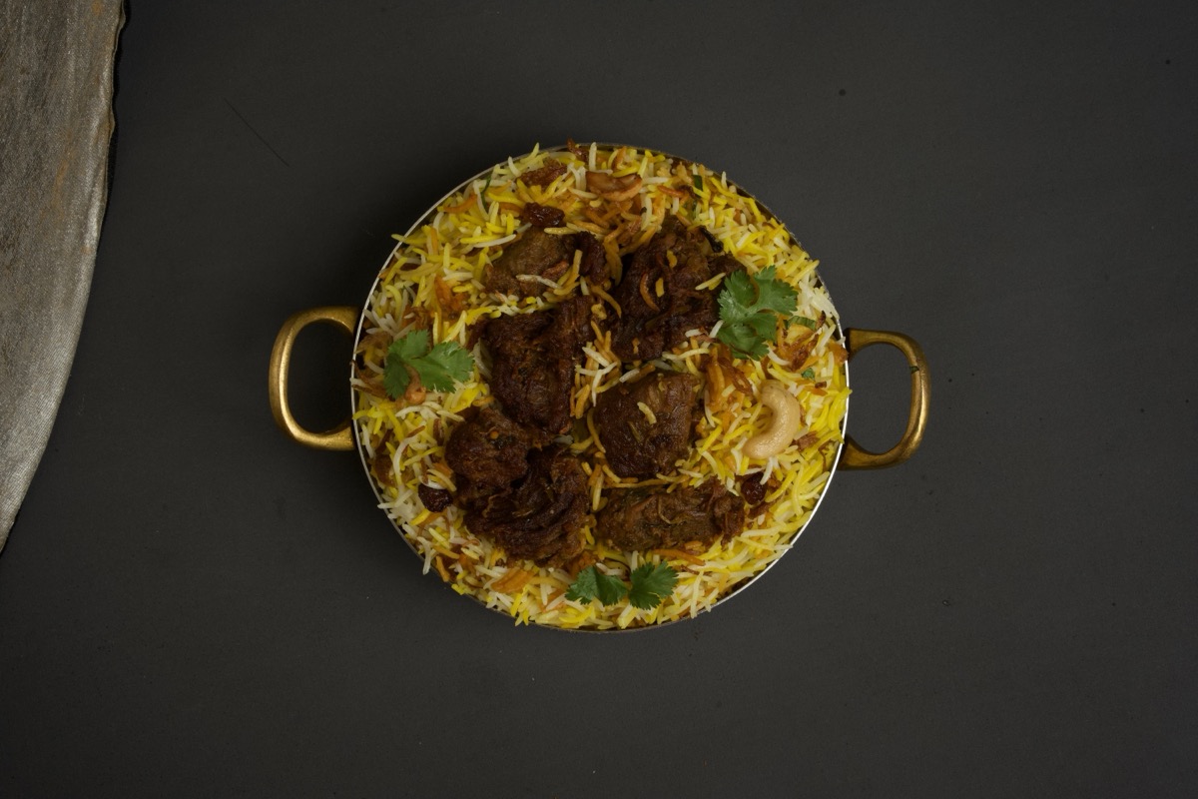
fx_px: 1664
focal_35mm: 50
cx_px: 599
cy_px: 400
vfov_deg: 27.0
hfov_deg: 39.6
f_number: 14
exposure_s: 1/125
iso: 640
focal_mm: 50
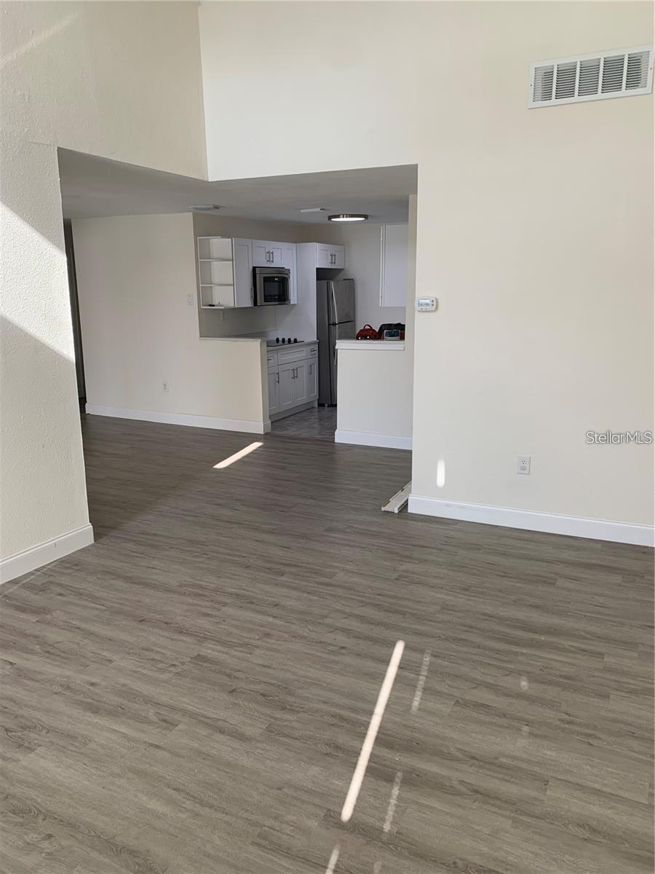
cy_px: 437
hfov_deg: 53.1
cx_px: 328
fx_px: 656
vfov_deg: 67.3
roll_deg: -0.1
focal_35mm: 26
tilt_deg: -10.9
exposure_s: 1/122
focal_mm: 4.25
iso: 40
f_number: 1.8
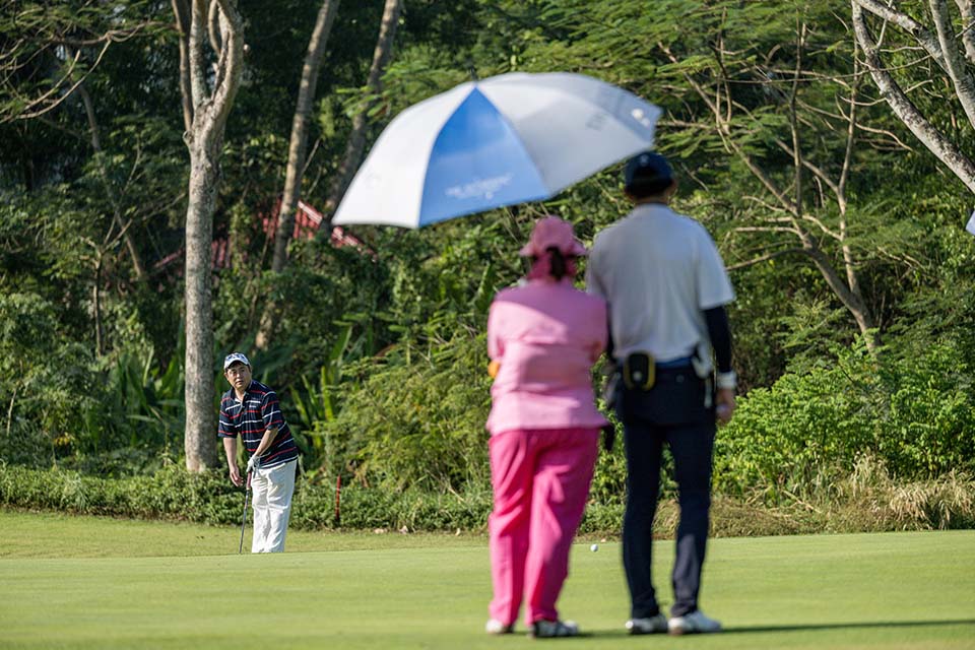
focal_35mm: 200
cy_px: 325
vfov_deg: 6.9
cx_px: 488
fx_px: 5416
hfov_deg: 10.3
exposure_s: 1/6400
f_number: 3.5
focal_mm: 200
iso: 450
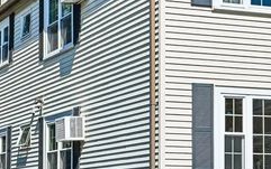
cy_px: 110
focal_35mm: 130
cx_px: 198
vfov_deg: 10.1
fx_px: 961
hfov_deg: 16.0
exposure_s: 1/1600
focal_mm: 30
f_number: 8
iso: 400
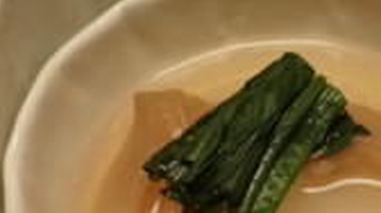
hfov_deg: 28.1
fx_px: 737
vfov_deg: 16.2
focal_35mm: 73
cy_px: 199
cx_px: 329
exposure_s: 1/200
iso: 800
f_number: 2.8
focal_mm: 4.5
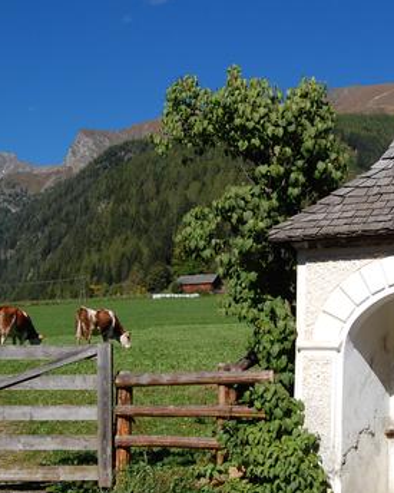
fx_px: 831
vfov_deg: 32.9
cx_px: 332
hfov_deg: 26.0
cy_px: 305
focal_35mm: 57
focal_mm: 20
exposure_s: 1/400
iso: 200
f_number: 10
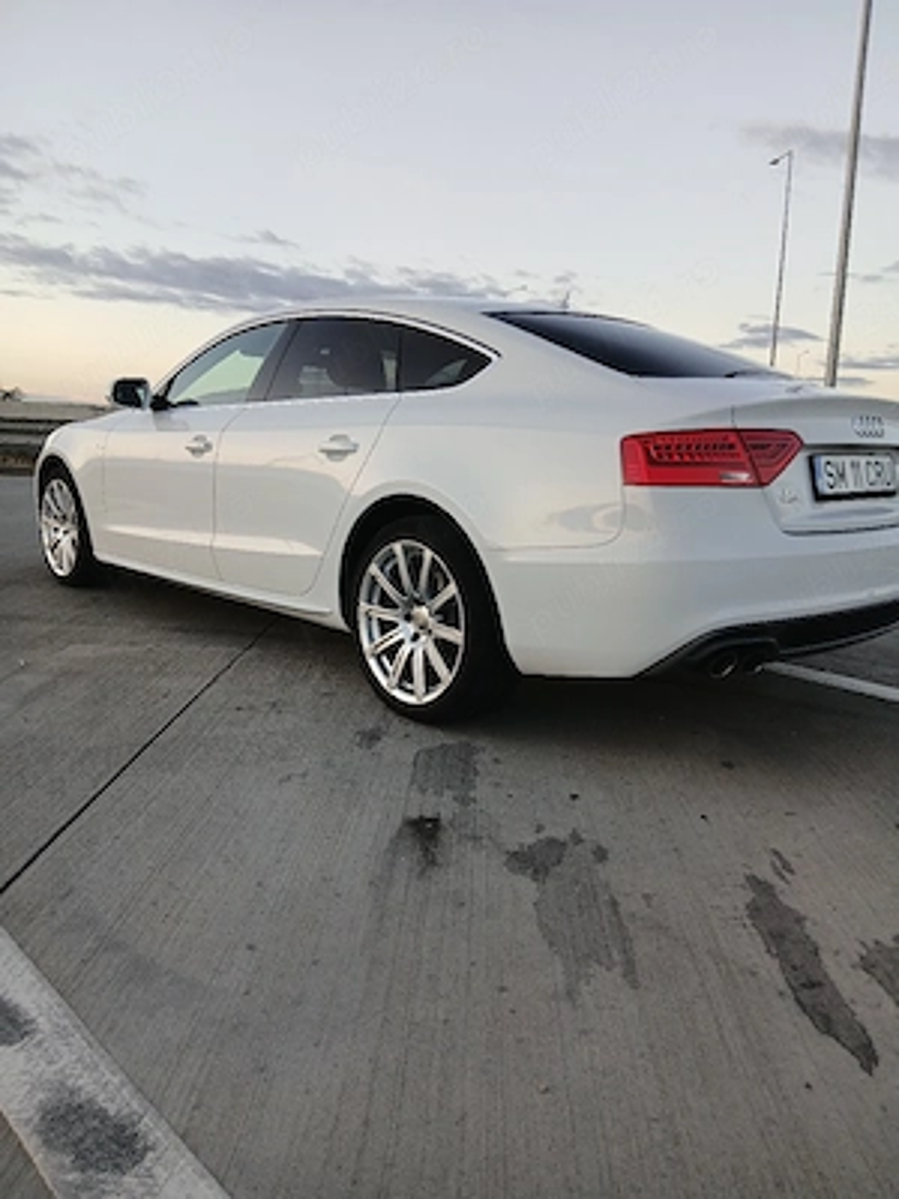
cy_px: 600
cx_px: 450
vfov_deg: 67.3
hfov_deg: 53.1
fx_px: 900
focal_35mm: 26
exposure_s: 1/50.3
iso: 32
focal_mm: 3.98
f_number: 1.8
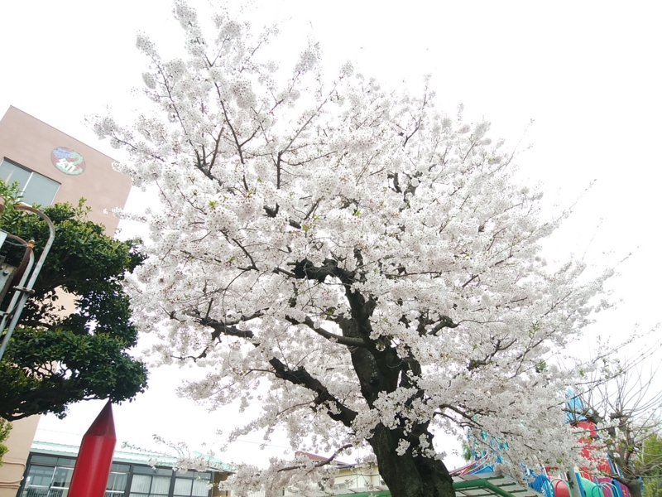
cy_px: 248
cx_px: 331
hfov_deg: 76.4
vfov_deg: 61.1
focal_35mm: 22
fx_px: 421
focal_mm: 3
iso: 32
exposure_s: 1/156
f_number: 2
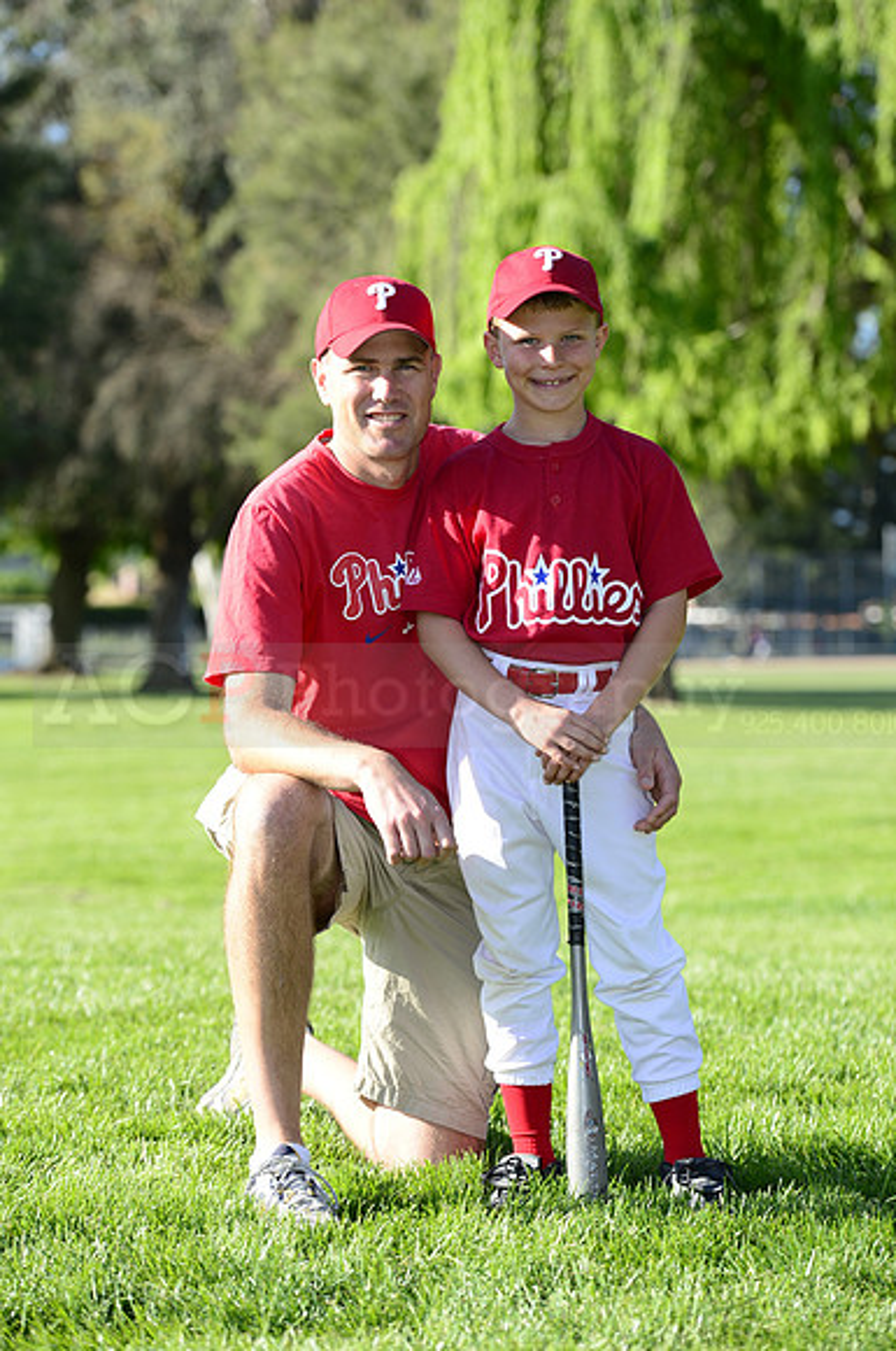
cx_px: 448
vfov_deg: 19.5
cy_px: 676
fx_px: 3931
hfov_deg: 13.0
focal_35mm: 105
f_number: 5
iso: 200
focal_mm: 105
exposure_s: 1/500
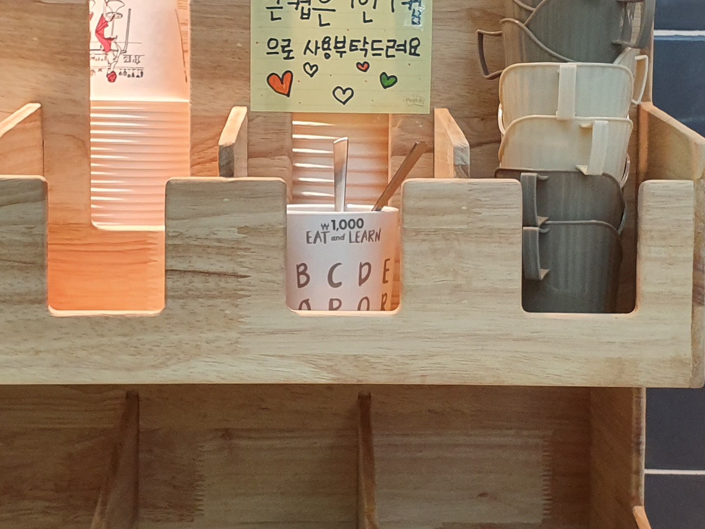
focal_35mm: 62
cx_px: 351
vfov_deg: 23.6
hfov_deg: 31.2
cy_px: 222
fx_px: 1263
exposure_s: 1/120
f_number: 2.4
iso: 320
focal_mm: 4.32
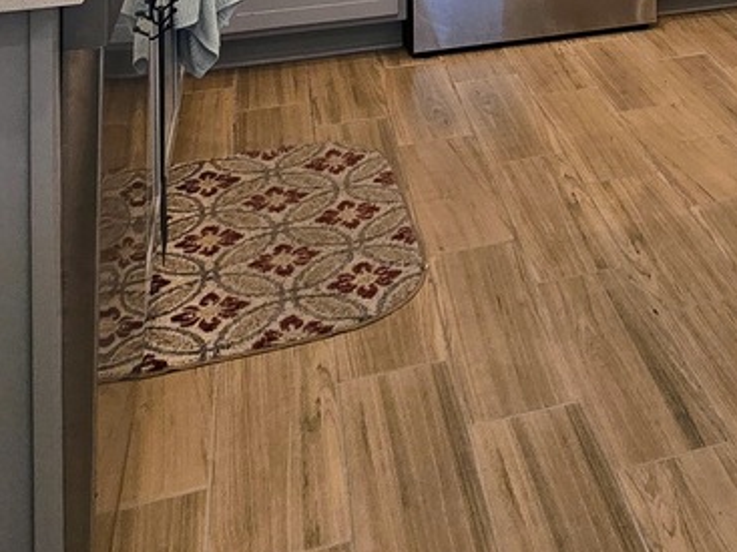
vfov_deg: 22.1
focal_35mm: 51
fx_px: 1085
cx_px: 751
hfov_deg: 33.9
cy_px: -333
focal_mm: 2.2
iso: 125
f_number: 2.2
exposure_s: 1/60
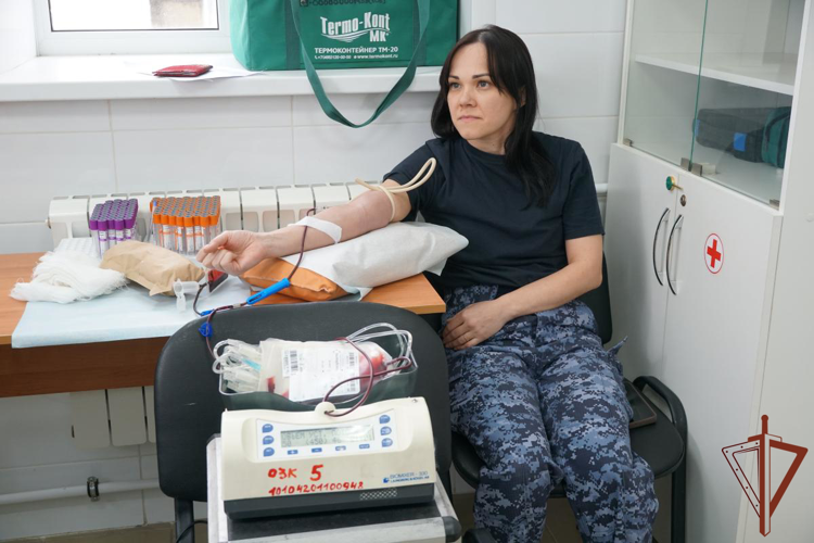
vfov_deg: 28.9
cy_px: 272
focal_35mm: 46
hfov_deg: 42.3
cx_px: 407
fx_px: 1051
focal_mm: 31
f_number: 4.5
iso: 800
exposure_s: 1/160
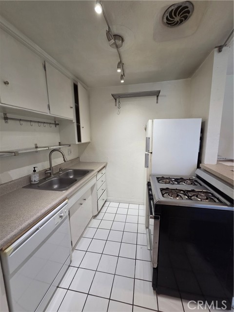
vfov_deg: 106.2
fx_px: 117
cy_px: 156
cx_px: 117
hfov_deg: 89.9
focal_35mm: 13
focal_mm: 2.2
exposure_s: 1/120
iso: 200
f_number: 2.2
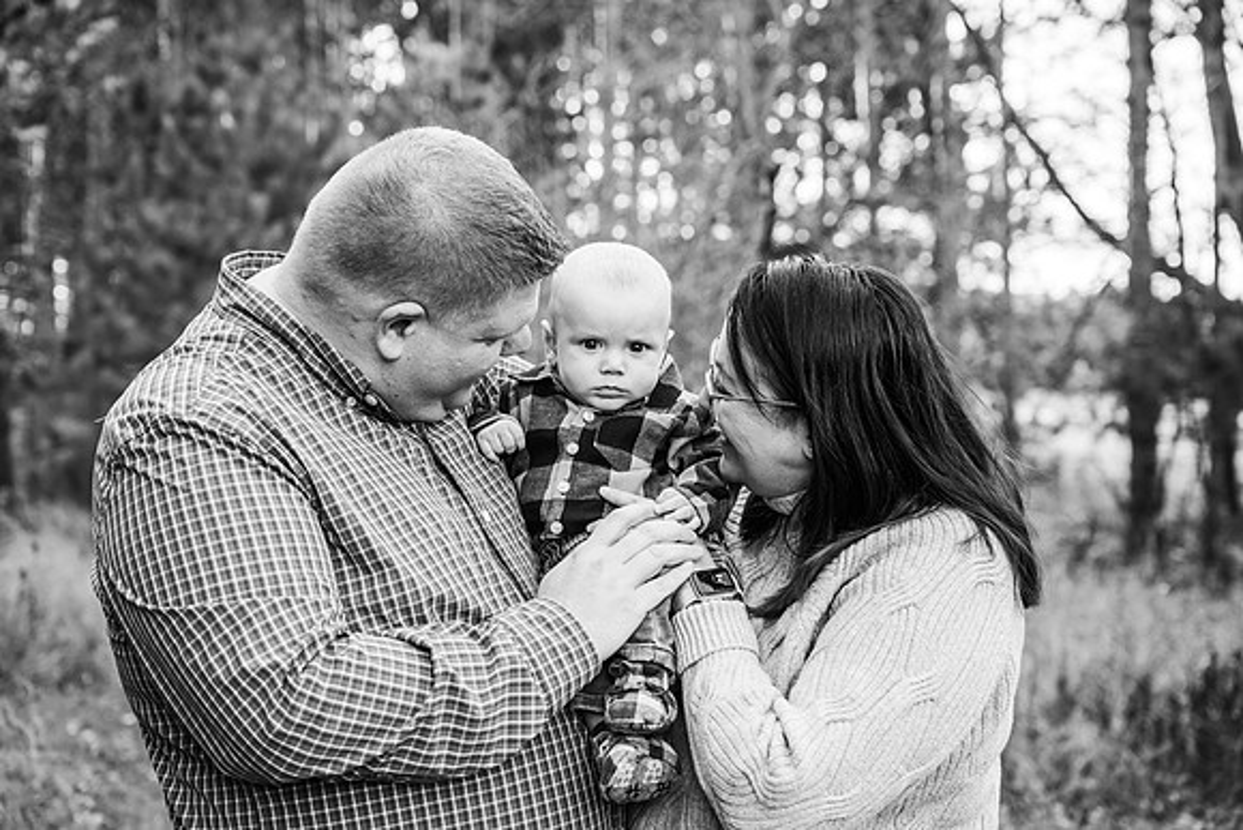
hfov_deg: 28.8
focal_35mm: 70
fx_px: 2417
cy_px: 415
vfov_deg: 19.5
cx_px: 622
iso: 640
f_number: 5
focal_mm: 70
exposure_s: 1/200
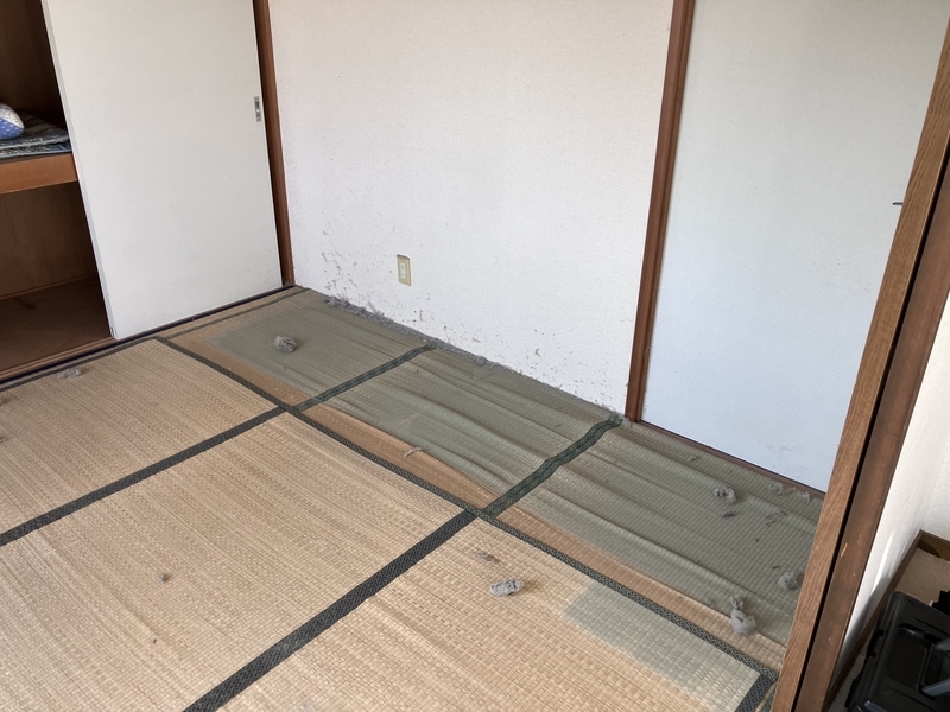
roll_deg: -0.5
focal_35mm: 28
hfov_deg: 63.4
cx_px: 475
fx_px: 768
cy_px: 356
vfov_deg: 49.7
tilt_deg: -26.3
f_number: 1.8
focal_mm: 3.99
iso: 50
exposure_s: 1/121
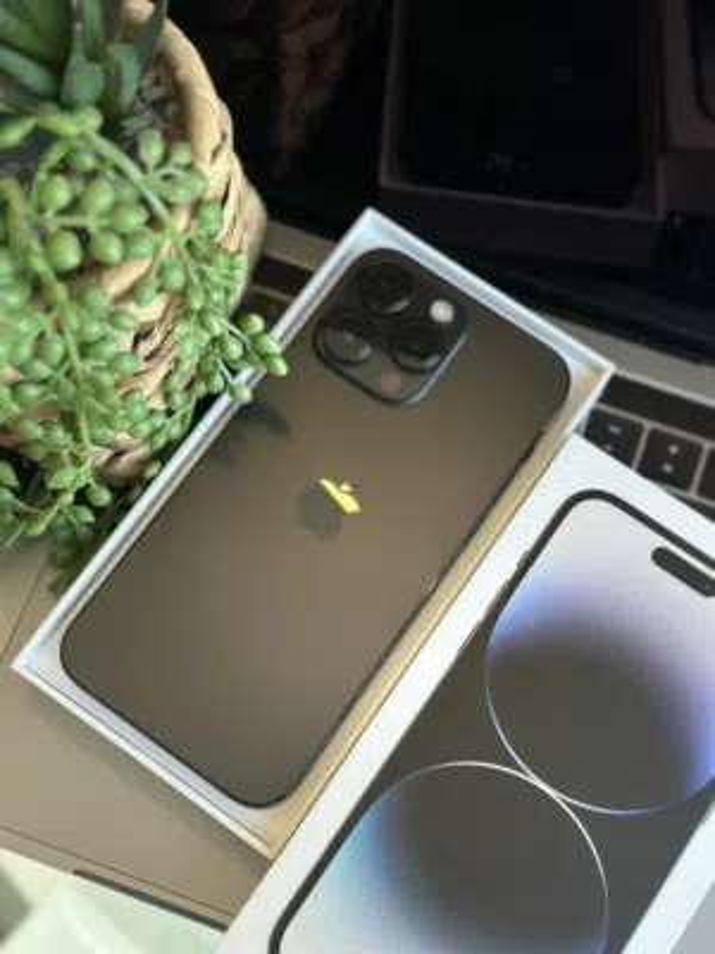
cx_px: 358
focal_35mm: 48
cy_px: 477
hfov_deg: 30.3
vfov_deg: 39.7
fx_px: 1322
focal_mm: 6.86
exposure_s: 1/177
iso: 80
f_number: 1.78
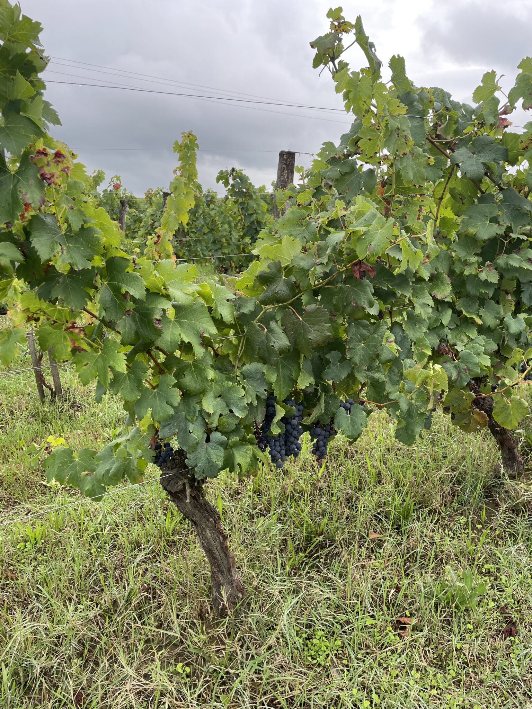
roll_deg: -0.4
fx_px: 533
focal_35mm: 26
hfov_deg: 53.1
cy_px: 354
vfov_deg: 67.3
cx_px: 266
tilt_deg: -13.0
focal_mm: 4.2
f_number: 1.6
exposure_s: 1/477
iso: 32
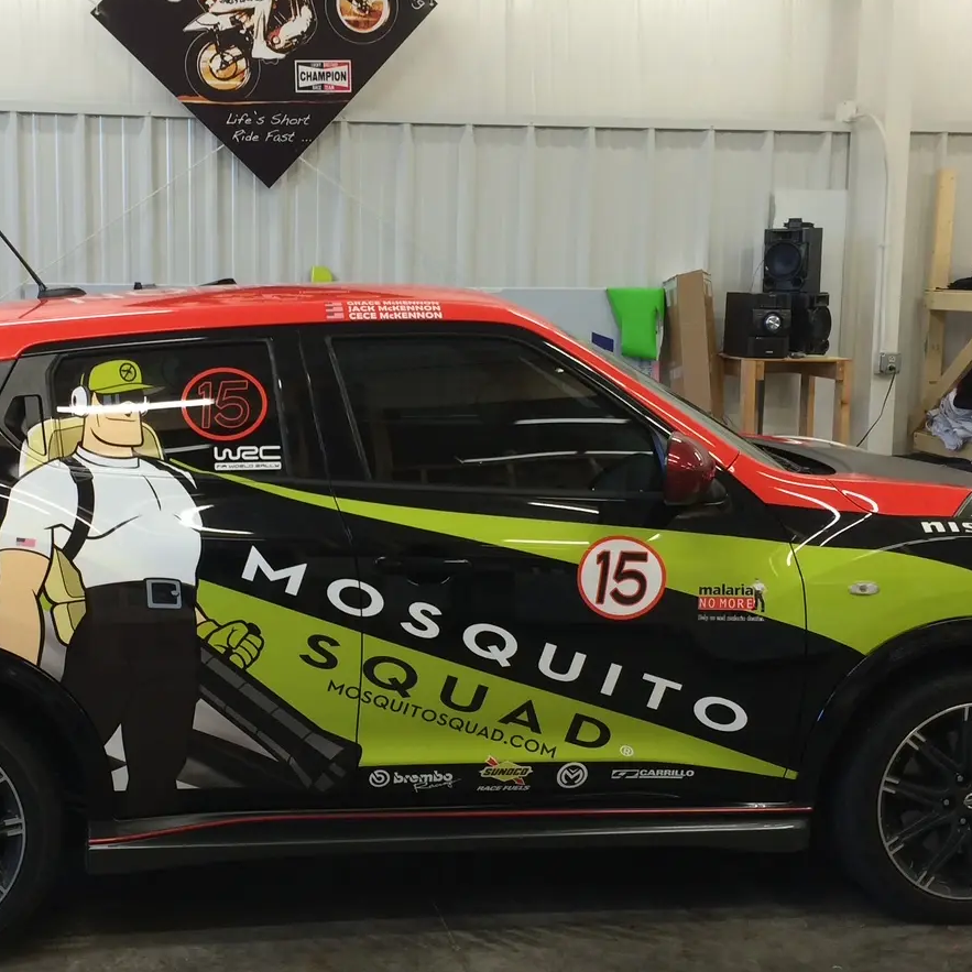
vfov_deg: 34.7
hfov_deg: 34.4
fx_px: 1557
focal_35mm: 49
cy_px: 484
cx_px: 332
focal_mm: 4.12
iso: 80
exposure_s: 1/30
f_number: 2.2
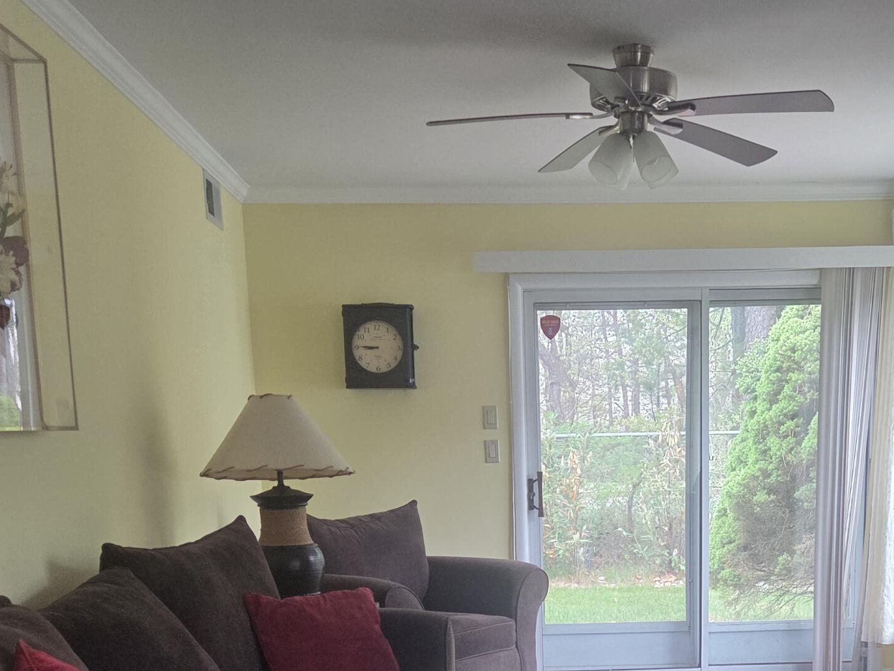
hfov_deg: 39.3
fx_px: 1239
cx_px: 571
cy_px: 691
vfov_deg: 28.2
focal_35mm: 48
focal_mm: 5.4
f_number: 1.8
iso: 160
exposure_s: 1/120
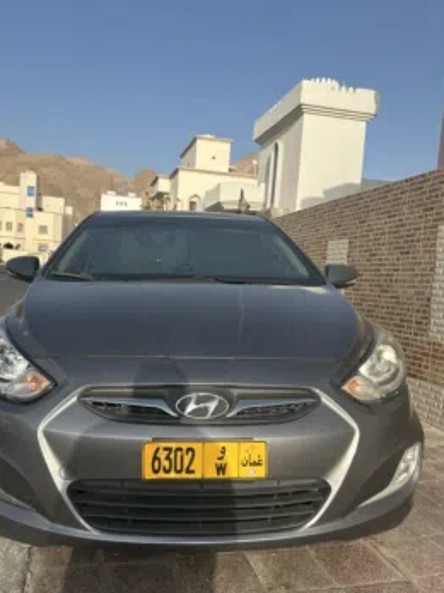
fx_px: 513
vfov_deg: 60.0
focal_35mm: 30
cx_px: 193
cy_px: 309
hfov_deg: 46.7
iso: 50
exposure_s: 1/3704
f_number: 1.5
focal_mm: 5.7
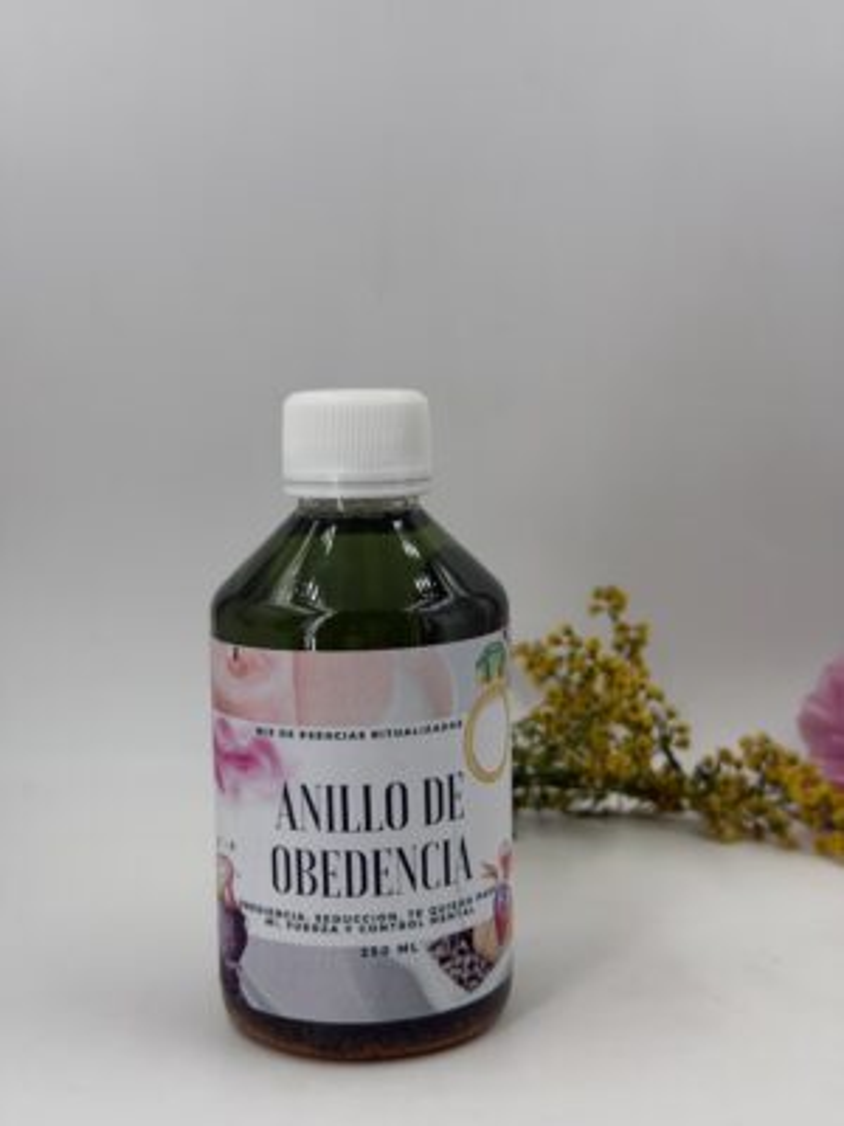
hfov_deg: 30.3
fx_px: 1560
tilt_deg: -6.5
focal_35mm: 48
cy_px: 563
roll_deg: -0.8
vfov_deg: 39.7
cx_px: 422
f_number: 1.78
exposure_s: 1/2088
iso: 64
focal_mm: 6.76
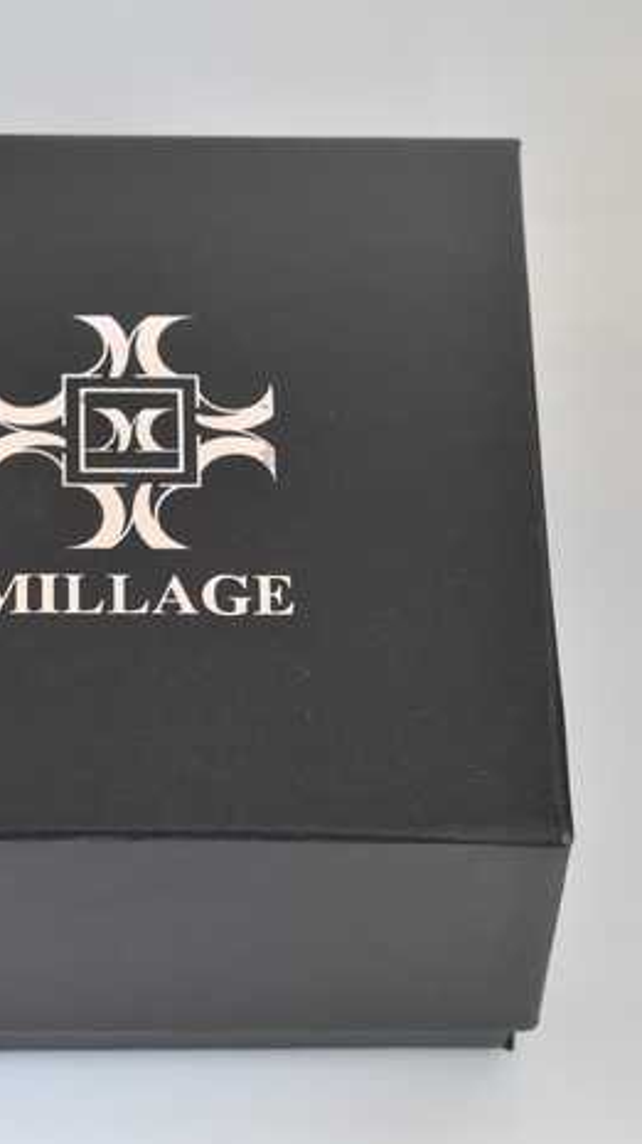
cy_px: 572
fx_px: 4304
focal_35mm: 142
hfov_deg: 8.5
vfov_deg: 15.1
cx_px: 128
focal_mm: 60
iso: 1600
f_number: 6.3
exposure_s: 1/125
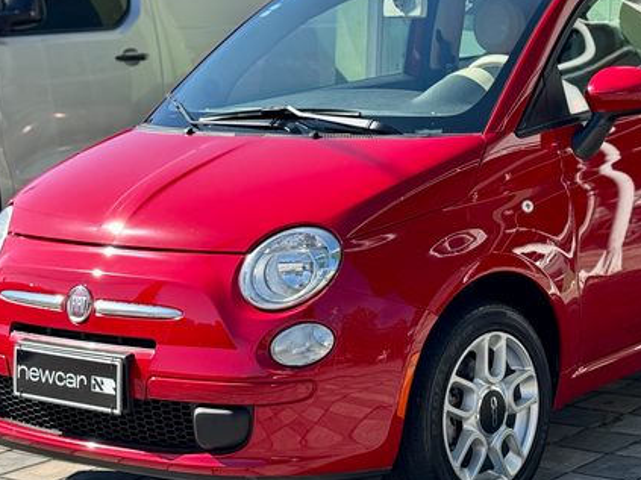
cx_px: 436
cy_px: 209
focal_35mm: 92
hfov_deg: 21.2
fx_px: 1703
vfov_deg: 16.0
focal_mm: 6.76
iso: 64
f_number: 1.78
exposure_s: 1/783
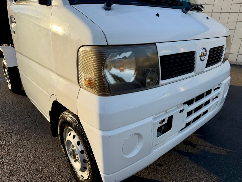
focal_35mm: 24
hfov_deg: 71.6
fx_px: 168
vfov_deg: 56.8
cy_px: 91
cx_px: 121
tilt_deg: -21.1
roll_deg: -0.3
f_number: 1.78
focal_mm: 6.76
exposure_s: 1/2525
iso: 80
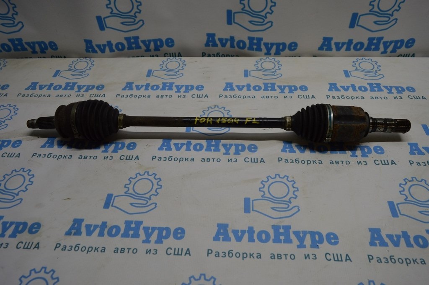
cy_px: 142
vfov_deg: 47.9
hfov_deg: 67.4
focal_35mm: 27
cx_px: 214
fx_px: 321
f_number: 5
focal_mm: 18
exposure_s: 1/100
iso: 400
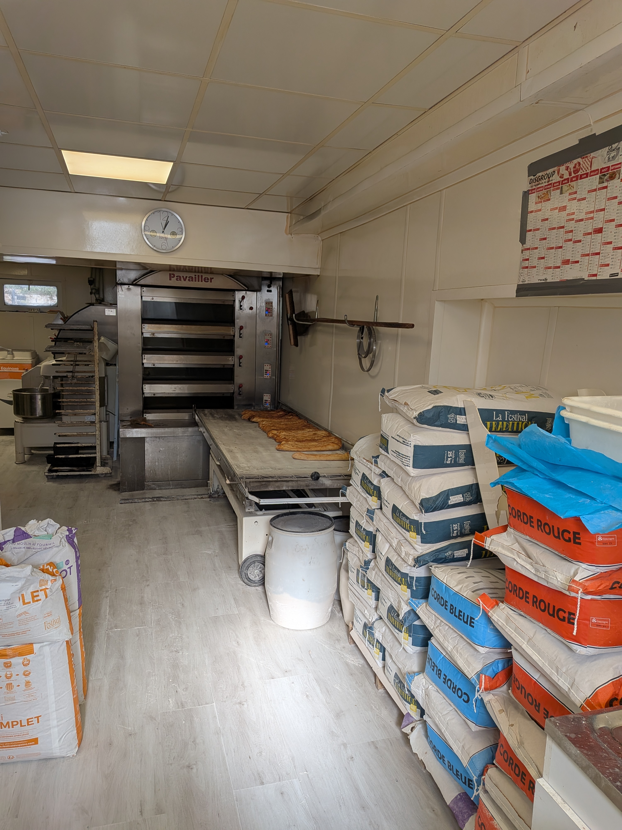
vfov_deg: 71.6
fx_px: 575
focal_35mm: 24
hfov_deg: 56.8
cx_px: 311
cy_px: 415
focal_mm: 4.53
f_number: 1.7
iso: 28
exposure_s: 1/205
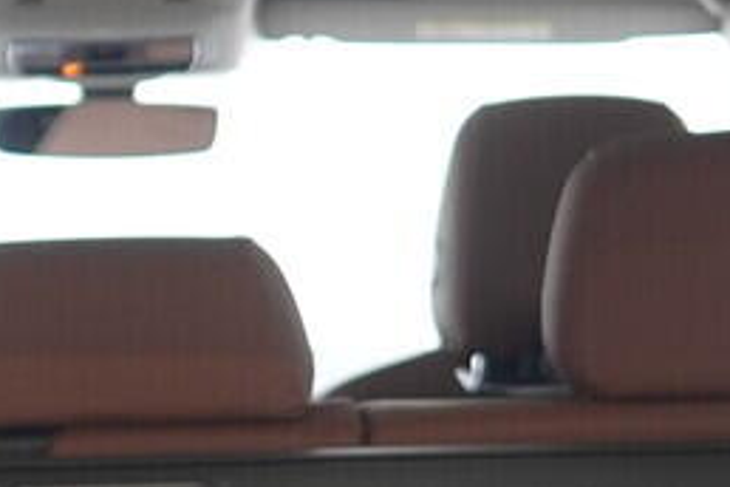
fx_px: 4076
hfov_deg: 10.2
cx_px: 122
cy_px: 957
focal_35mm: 201
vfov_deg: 6.6
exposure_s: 1/40
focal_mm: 24
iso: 500
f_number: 2.8
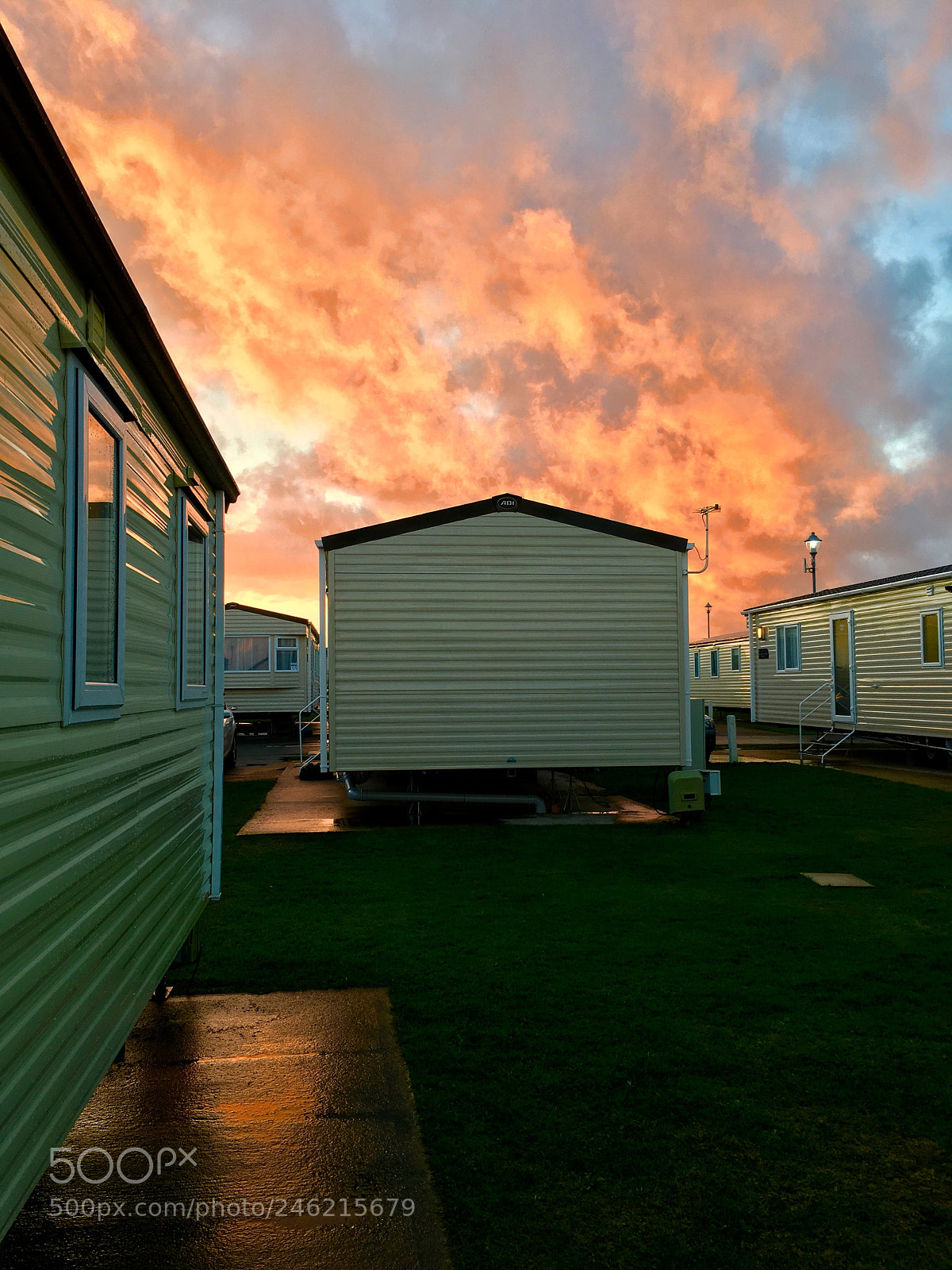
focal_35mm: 29
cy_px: 635
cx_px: 476
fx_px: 1063
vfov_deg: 61.7
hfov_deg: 48.2
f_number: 2.2
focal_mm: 4.15
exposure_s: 1/100
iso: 25
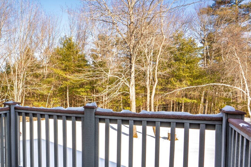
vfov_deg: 42.3
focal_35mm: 31
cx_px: 41
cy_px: 92
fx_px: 216
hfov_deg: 54.9
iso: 50
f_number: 9
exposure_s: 1/40
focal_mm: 16
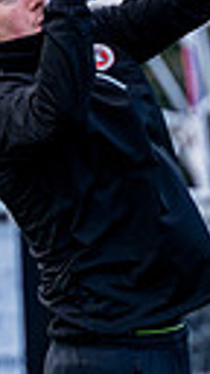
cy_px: 216
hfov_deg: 1.3
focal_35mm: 909
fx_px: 8998
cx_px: 176
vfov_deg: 2.4
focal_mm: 165
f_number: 4
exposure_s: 1/1250
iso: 1000
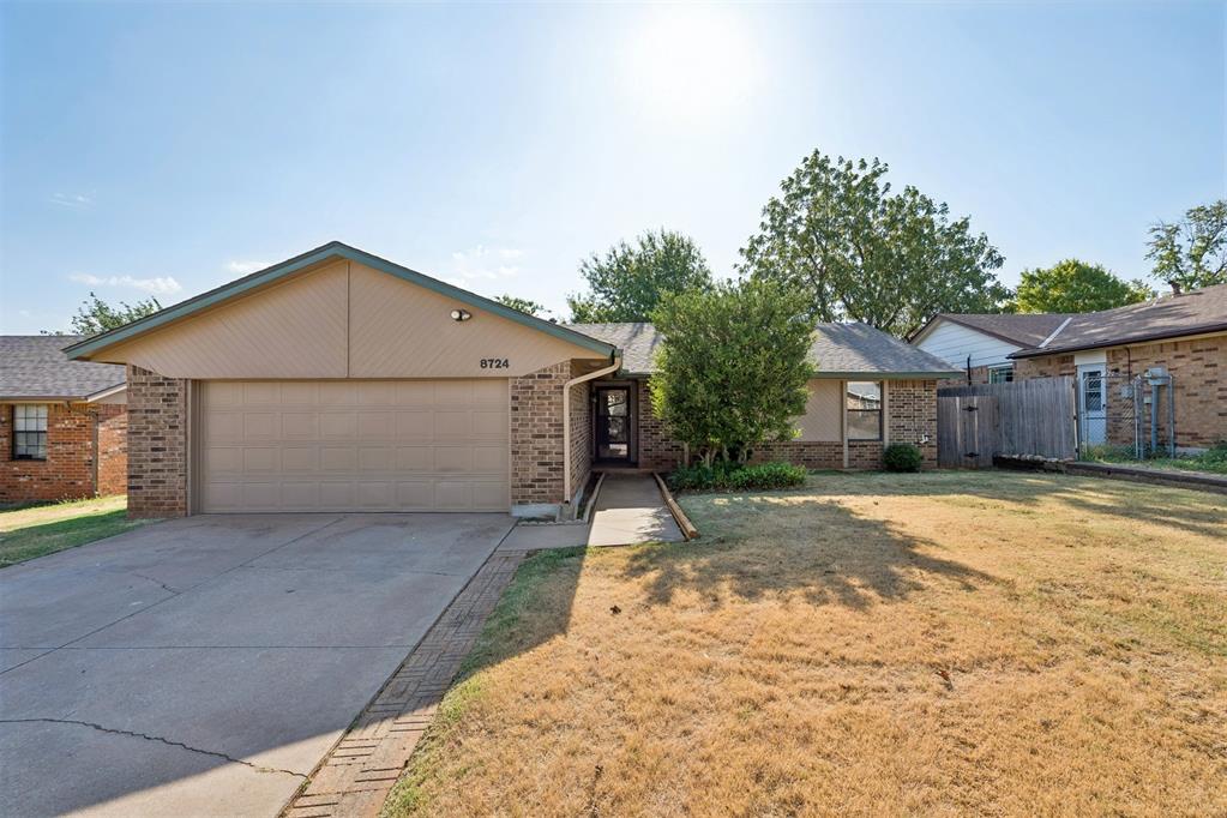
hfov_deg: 96.7
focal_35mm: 16
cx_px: 614
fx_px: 545
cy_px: 409
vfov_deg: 73.7
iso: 200
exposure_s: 1/320
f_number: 8
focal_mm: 16
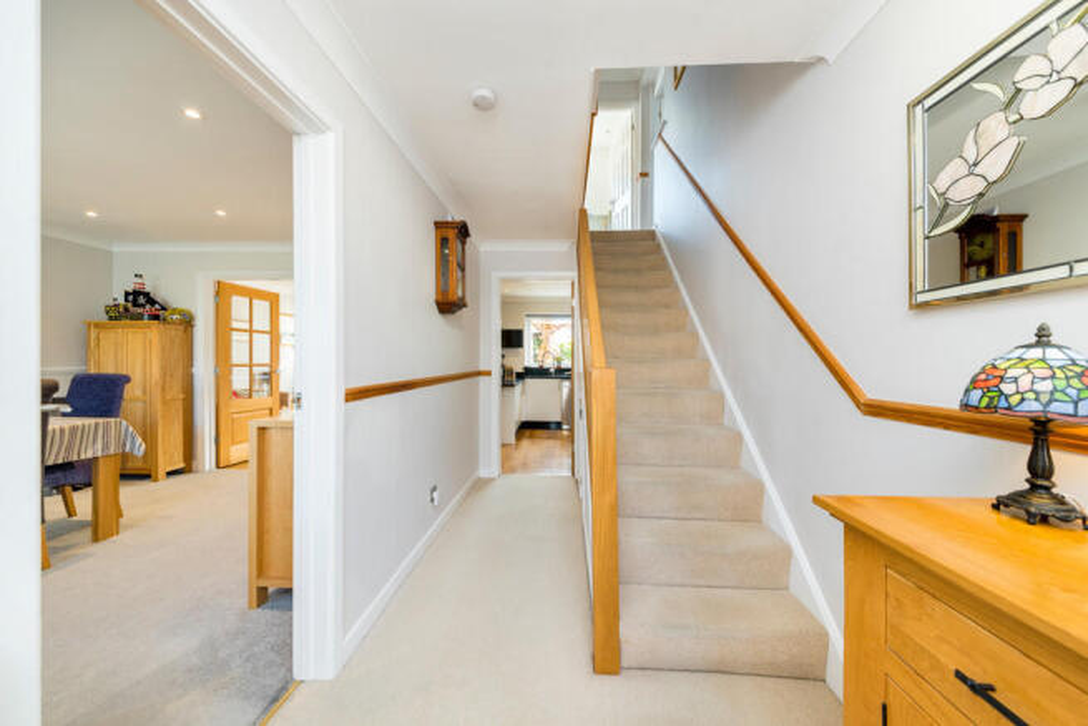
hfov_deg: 112.6
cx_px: 544
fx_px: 363
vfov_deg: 90.0
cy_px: 363
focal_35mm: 12
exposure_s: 1/15
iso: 200
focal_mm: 12
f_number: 8
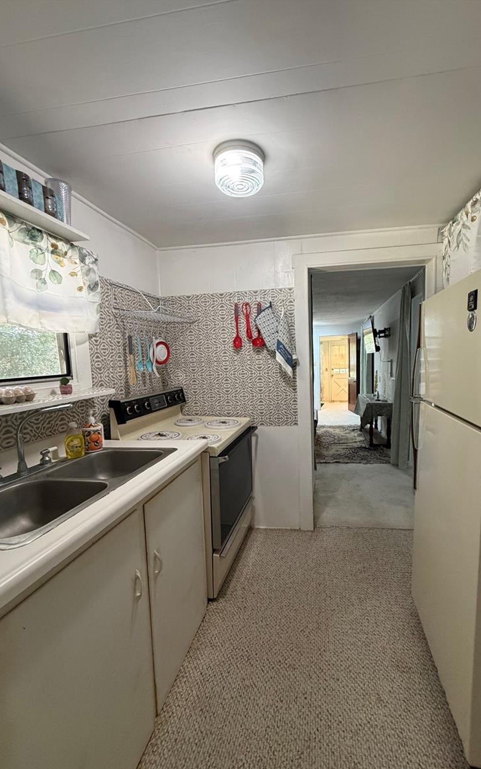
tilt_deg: -4.7
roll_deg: +1.3
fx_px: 315
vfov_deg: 101.5
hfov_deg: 74.3
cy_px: 387
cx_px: 277
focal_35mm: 15
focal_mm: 2.22
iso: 400
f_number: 2.2
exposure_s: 1/60
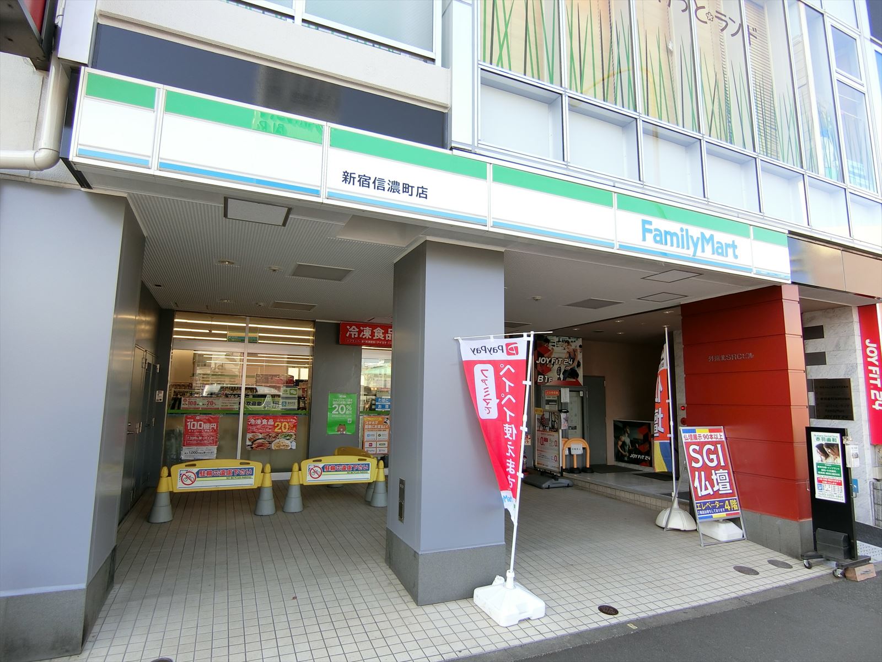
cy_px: 331
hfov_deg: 84.7
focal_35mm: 19
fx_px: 484
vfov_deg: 68.7
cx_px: 441
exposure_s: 1/200
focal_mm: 4.06
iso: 80
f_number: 2.7
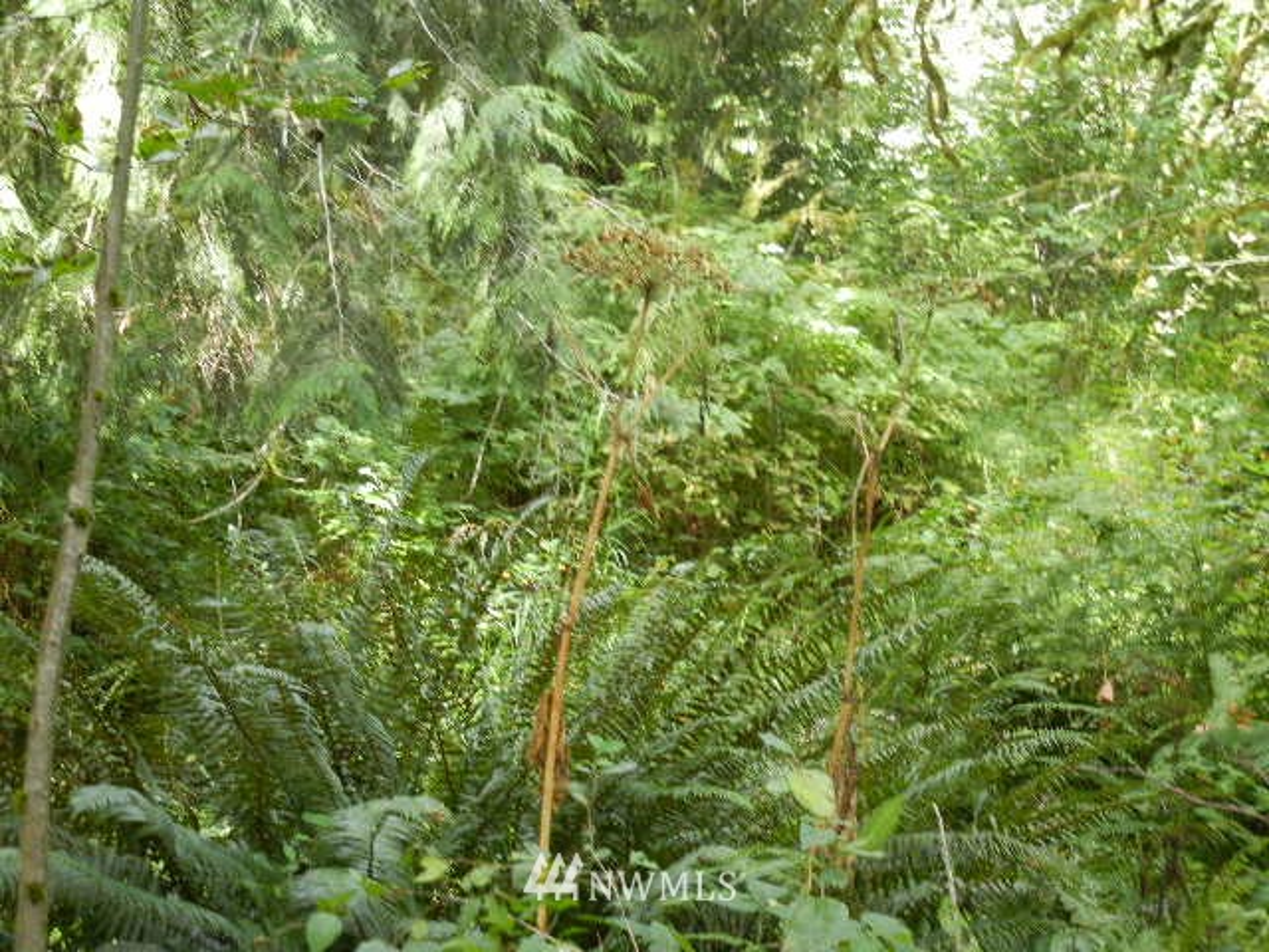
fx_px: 3263
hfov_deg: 22.0
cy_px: 476
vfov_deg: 16.6
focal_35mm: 89
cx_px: 634
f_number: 4.4
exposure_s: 1/30
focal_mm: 16
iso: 273
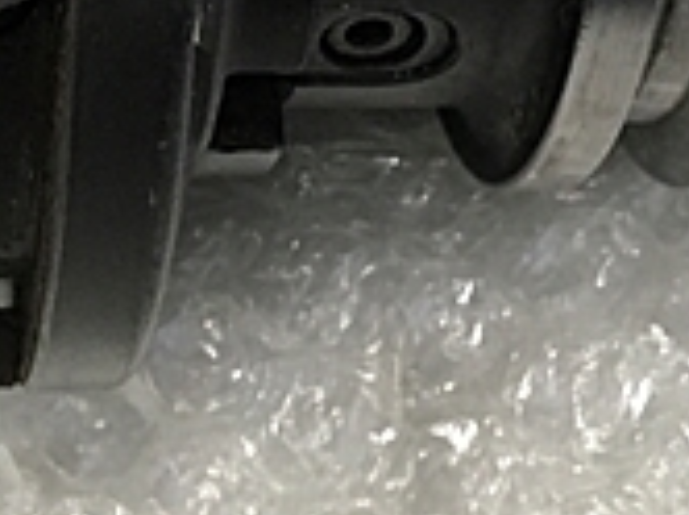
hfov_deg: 17.6
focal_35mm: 112
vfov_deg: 12.6
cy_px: -228
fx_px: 2226
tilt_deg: -53.0
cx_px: 444
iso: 100
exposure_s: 1/30
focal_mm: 4.15
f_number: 2.2
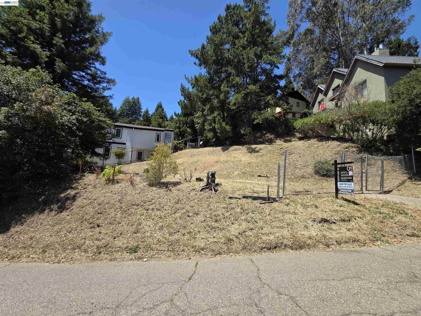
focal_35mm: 13
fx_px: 158
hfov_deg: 106.2
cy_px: 158
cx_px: 210
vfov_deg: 89.9
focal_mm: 2.2
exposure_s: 1/1468
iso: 50
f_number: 2.2
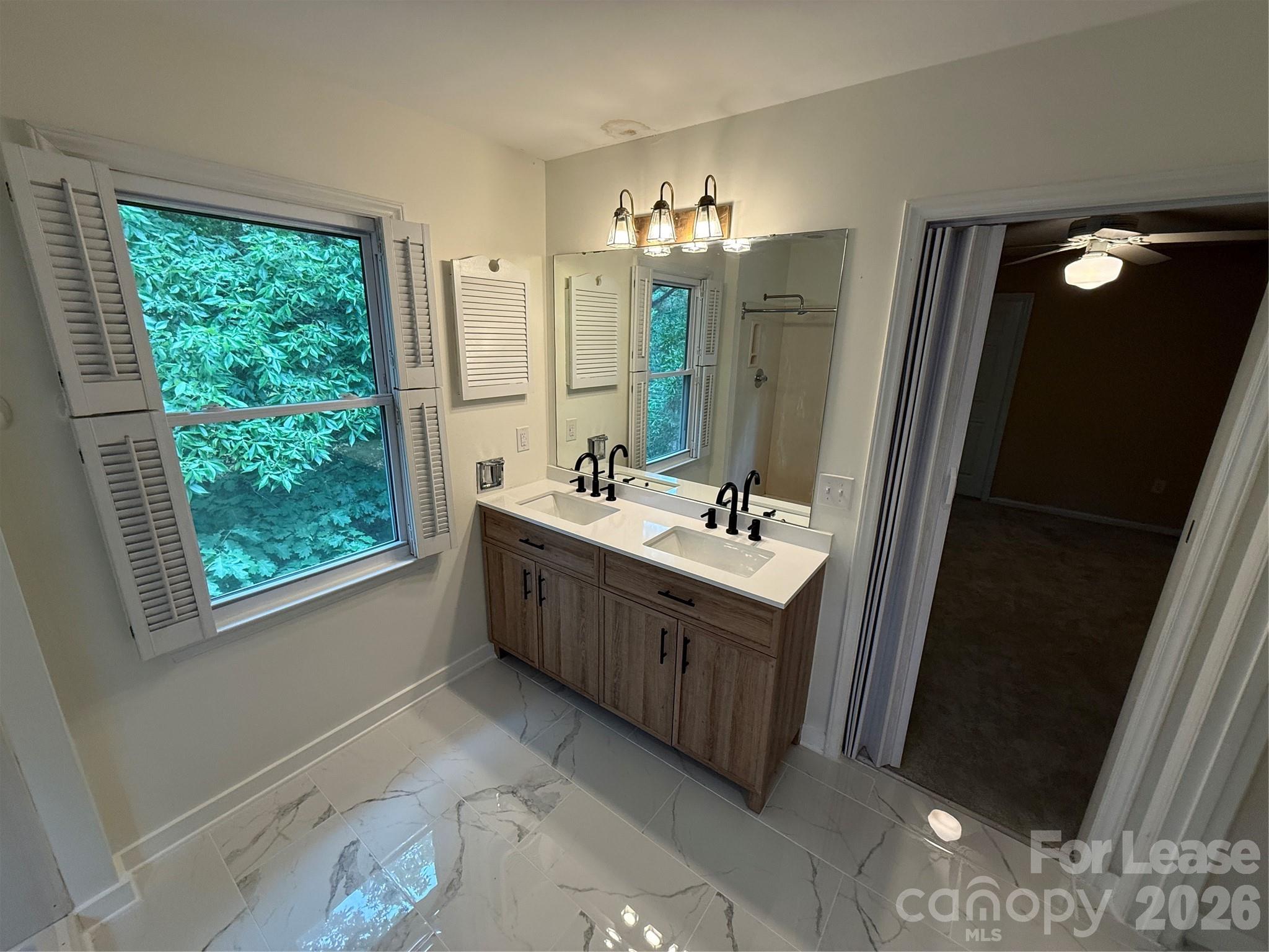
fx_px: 513
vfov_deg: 85.7
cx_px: 634
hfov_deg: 102.1
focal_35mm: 14
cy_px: 476
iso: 160
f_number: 2.2
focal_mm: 2.22
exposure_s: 1/120
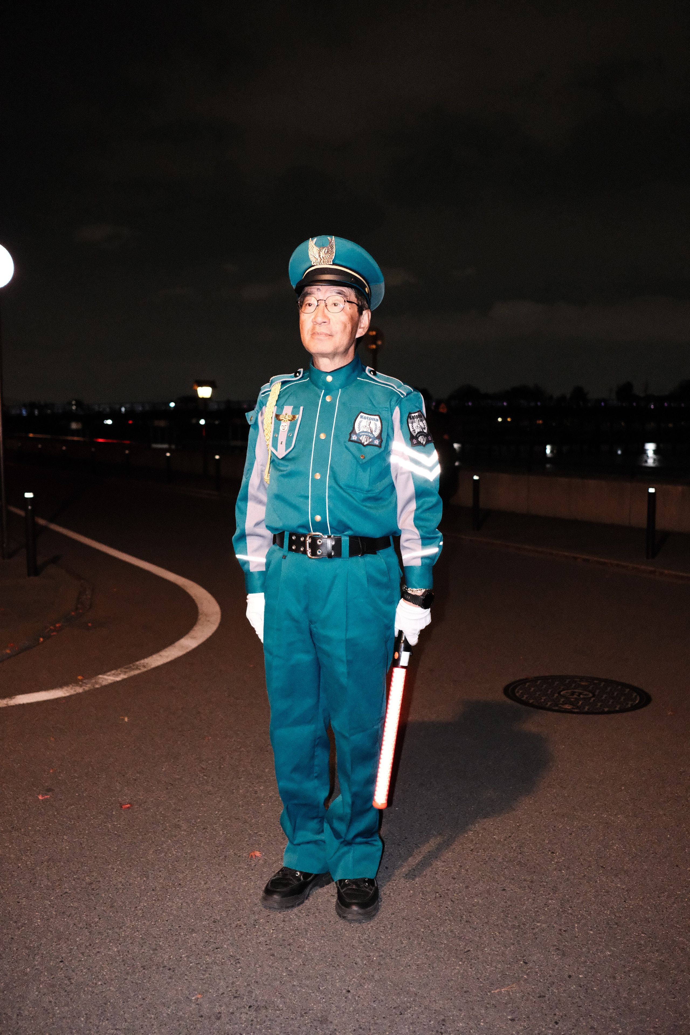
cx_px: 345
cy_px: 518
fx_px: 1006
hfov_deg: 37.9
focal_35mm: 35
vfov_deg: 54.4
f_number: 2.5
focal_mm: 23
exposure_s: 1/60
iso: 8000
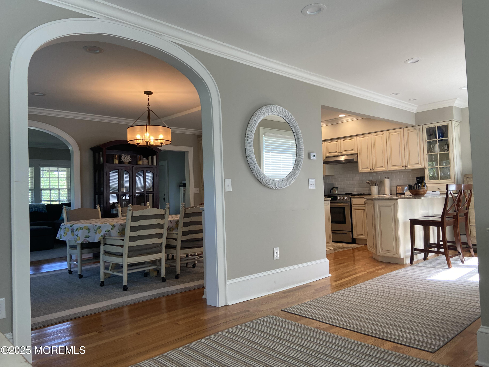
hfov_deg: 67.3
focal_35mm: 26
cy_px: 184
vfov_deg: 53.1
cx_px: 244
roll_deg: +1.5
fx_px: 367
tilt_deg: +0.5
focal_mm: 4.25
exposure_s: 1/120
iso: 125
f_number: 1.8
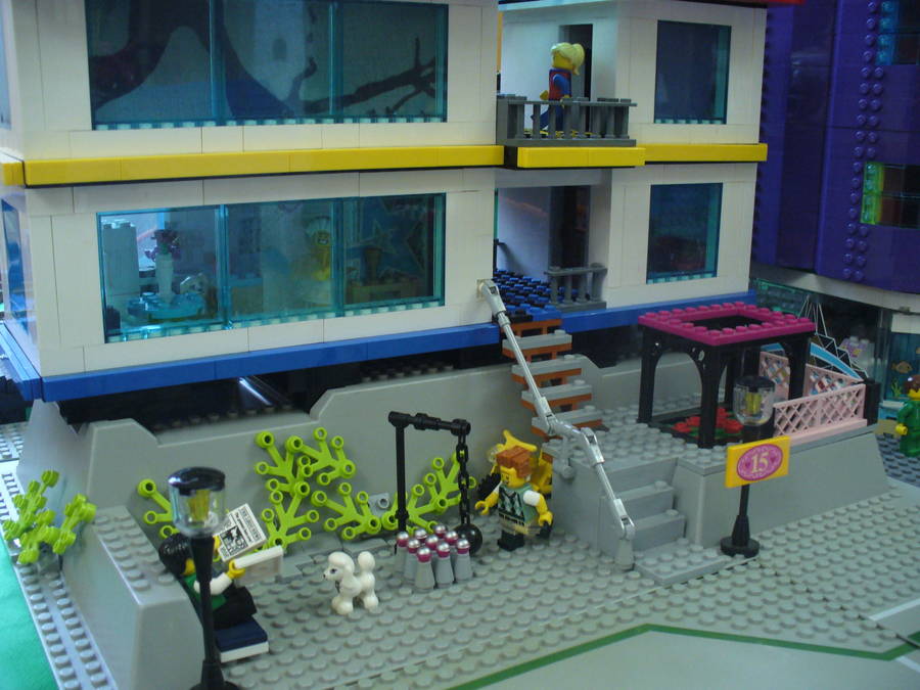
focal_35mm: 37
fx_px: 983
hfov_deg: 50.1
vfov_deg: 38.7
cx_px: 460
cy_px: 345
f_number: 2.8
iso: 200
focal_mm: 6.1
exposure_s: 1/10
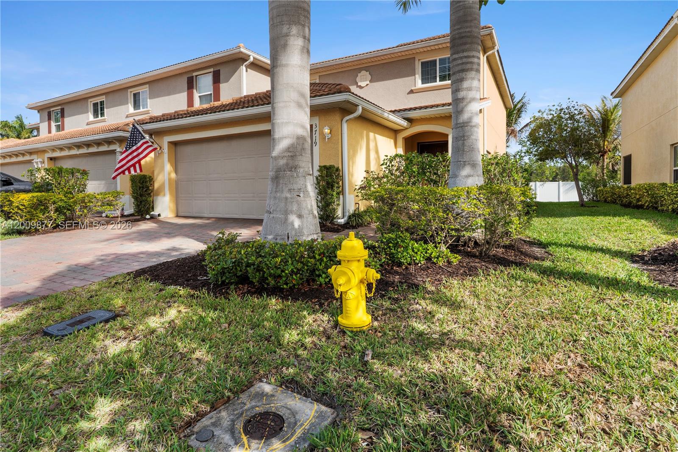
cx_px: 339
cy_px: 226
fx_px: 348
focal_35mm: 18
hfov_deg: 88.4
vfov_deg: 65.9
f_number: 8
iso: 100
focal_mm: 18.5
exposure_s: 1/125
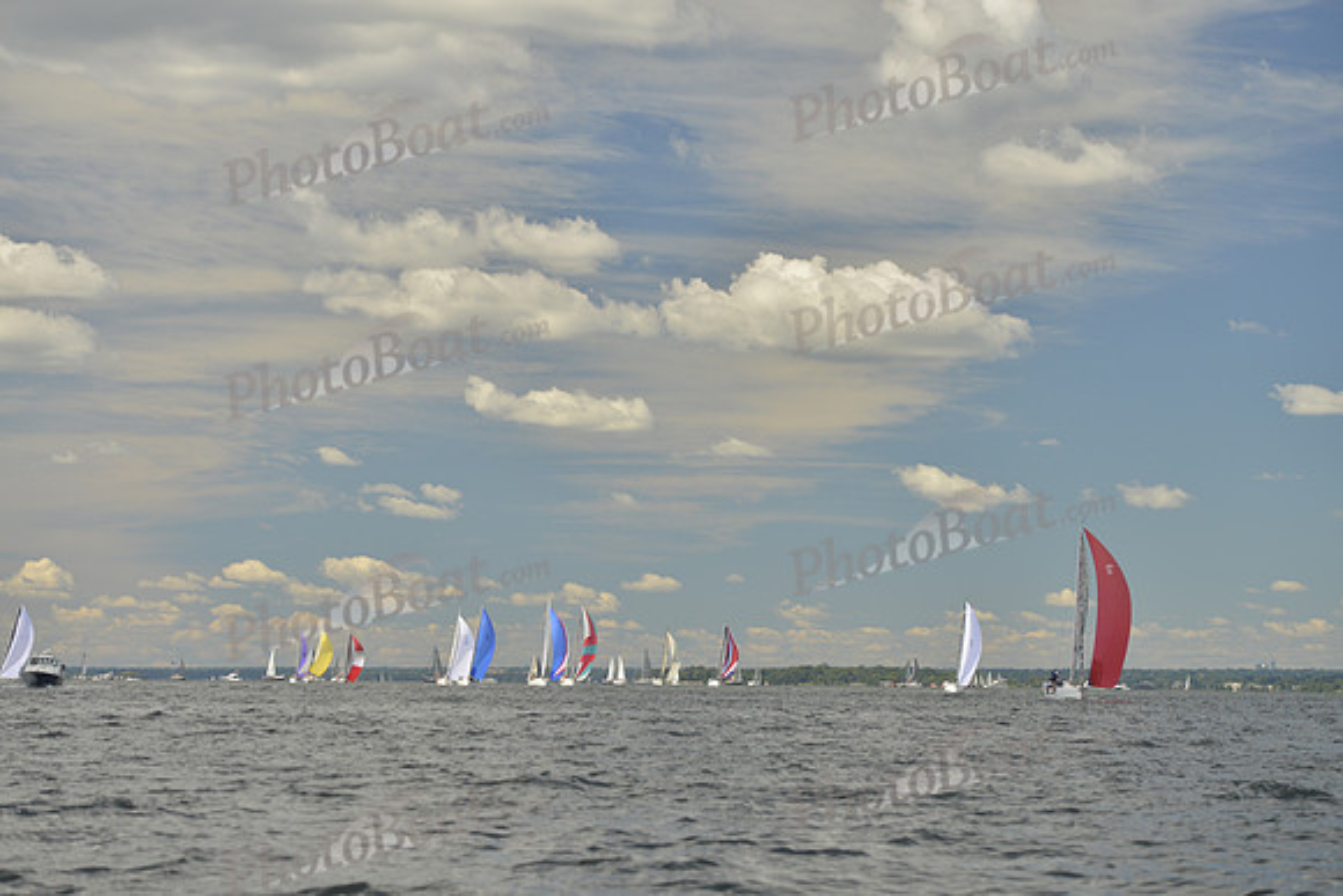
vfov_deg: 14.4
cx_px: 672
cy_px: 448
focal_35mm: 95
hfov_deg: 21.5
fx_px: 3545
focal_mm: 95
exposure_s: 1/800
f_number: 5
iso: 200
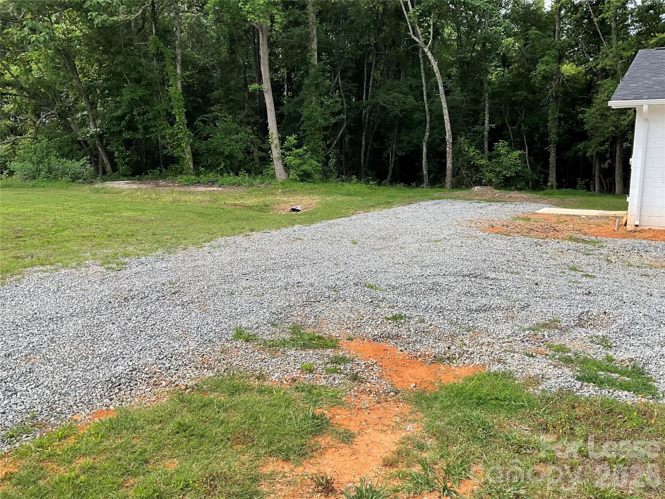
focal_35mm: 29
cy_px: 250
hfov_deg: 61.7
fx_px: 557
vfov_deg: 48.2
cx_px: 332
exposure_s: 1/781
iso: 16
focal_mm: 3
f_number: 1.8
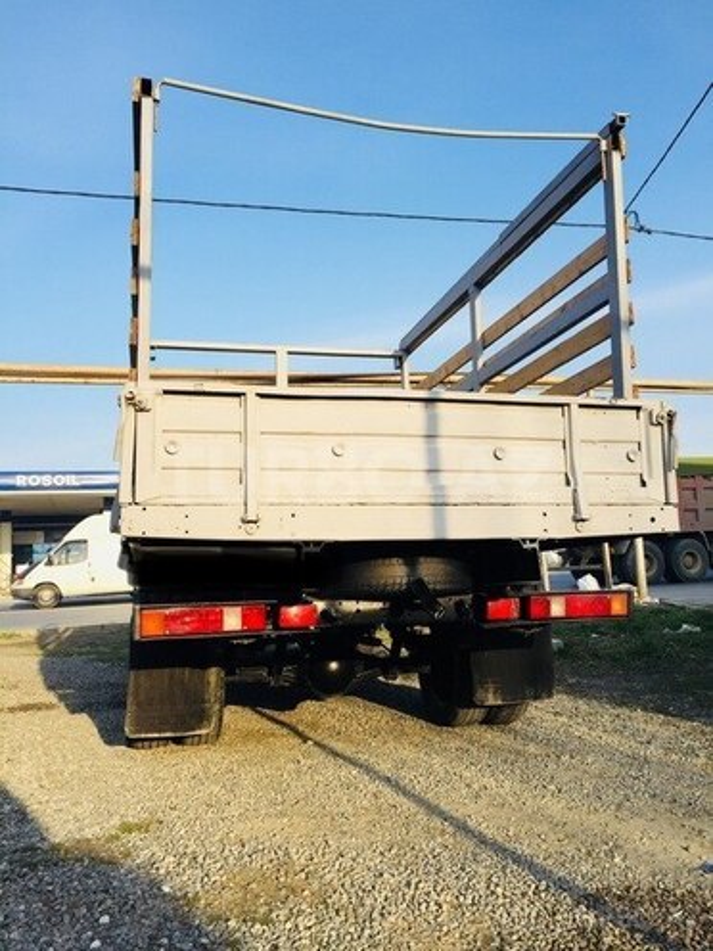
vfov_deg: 61.7
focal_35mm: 29
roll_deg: +3.1
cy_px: 476
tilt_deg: +6.6
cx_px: 356
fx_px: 796
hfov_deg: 48.2
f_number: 2.2
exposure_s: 1/1099
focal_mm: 4.15
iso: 32
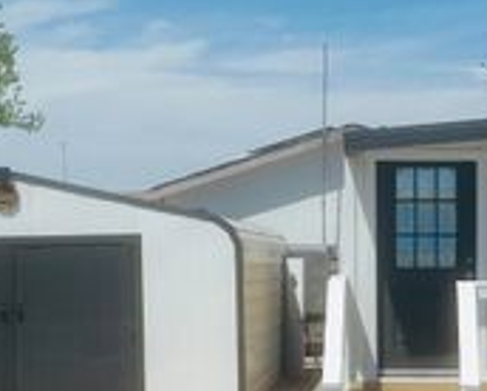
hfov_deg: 14.0
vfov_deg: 11.3
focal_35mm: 136
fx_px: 1962
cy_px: 336
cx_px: 419
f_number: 1.78
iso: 64
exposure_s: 1/9804
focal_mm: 6.86
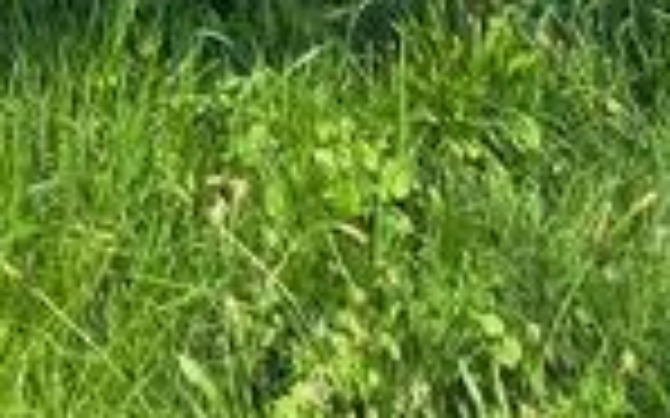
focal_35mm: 100
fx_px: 1825
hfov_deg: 16.2
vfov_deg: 6.1
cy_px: -1744
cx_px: -661
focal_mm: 2.2
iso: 50
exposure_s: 1/2116
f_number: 2.2
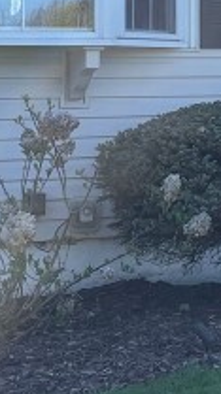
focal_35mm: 139
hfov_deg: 8.4
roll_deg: +0.9
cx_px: 385
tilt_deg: +6.8
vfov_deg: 15.0
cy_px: -51
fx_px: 1453
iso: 32
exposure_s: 1/1289
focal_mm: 4.2
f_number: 1.6
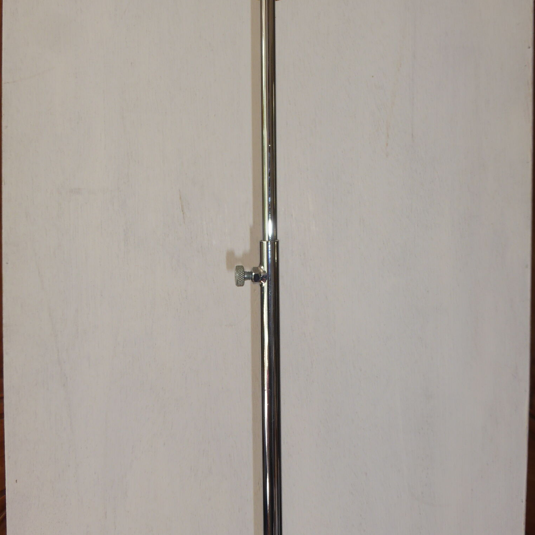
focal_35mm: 49
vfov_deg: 34.6
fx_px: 857
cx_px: 270
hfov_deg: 34.7
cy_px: 219
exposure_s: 1/60
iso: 100
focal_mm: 7.4
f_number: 3.9
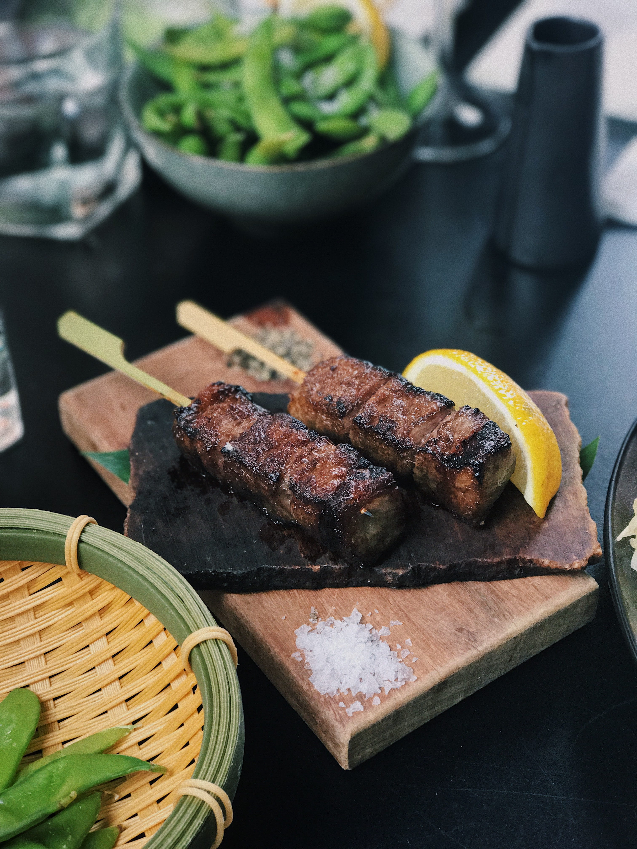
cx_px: 318
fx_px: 1399
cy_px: 424
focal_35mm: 57
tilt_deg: -42.7
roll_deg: +3.0
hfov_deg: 25.7
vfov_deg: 33.8
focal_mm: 6.6
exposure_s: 1/50
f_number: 2.8
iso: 100
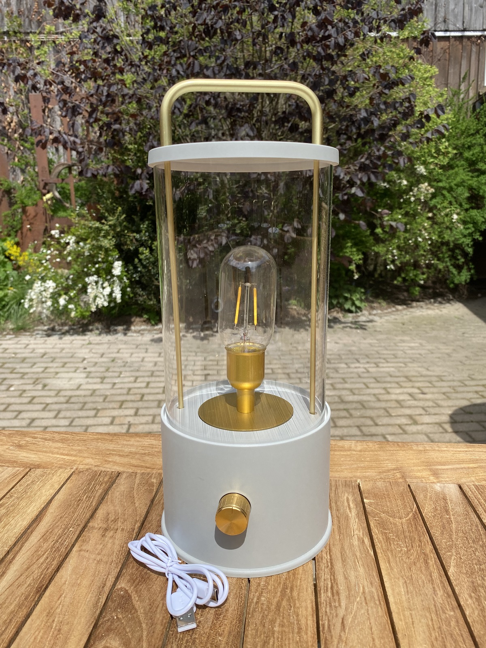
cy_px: 324
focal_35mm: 26
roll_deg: +2.3
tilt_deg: -12.2
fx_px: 487
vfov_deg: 67.3
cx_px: 243
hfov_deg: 53.1
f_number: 1.8
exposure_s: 1/2358
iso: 32
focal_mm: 4.25
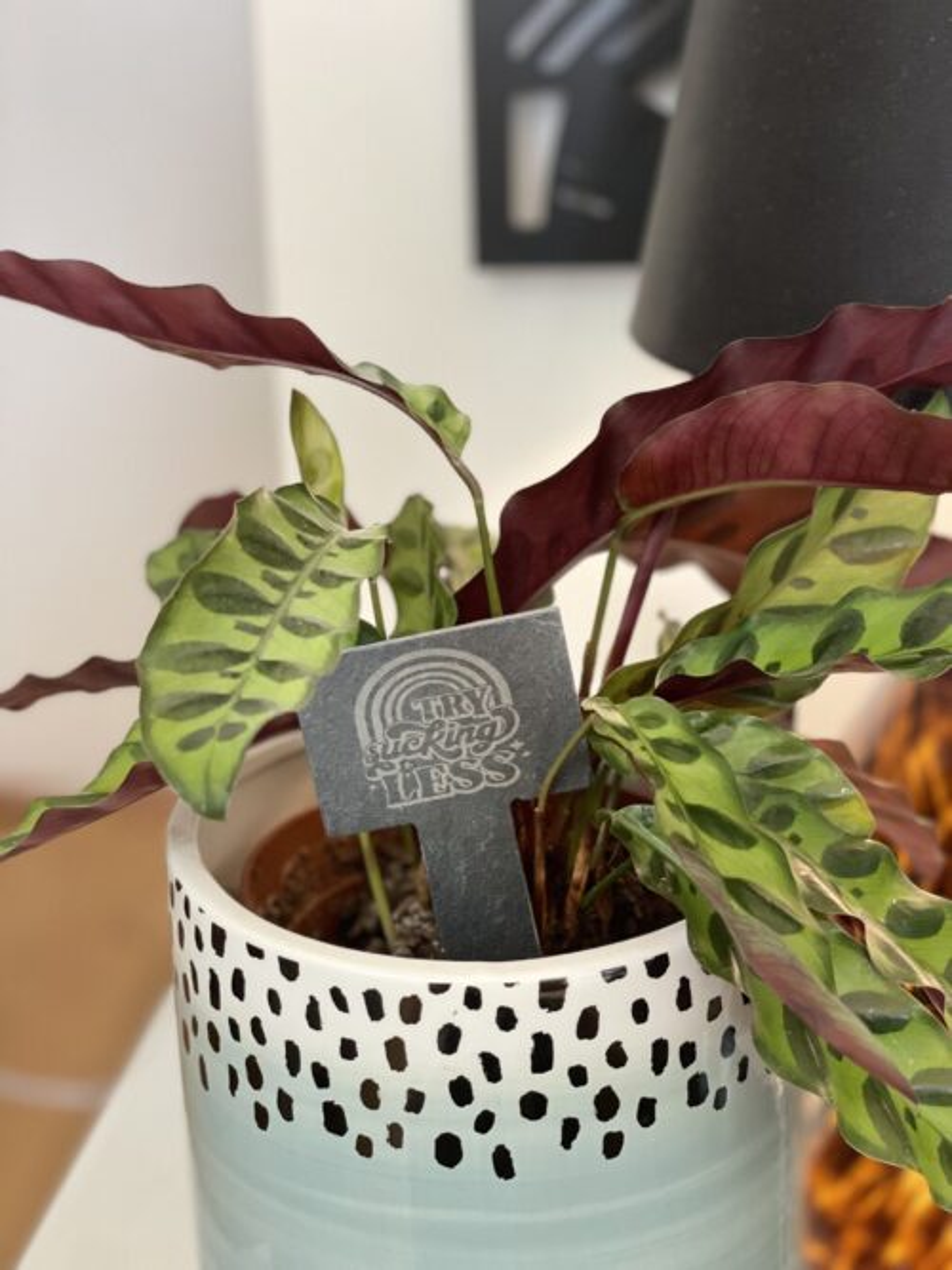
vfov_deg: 36.8
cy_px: 635
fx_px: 1907
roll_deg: +1.7
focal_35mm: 52
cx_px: 476
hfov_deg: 28.0
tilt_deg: -18.4
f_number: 2
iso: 250
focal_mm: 6
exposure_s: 1/61
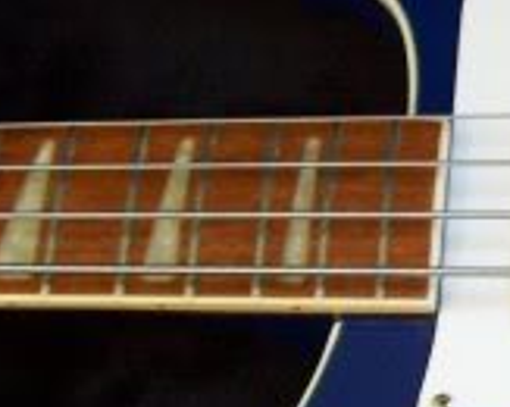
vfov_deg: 11.1
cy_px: 294
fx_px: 2080
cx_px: 751
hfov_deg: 13.2
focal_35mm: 138
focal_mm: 6
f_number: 2.7
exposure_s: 1/15.1
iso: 160
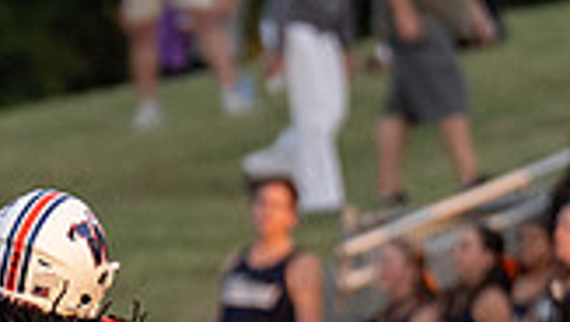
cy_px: 451
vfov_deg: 0.6
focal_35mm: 1939
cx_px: -42
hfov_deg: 1.1
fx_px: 29330
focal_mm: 200
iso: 640
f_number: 2.8
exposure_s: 1/2500
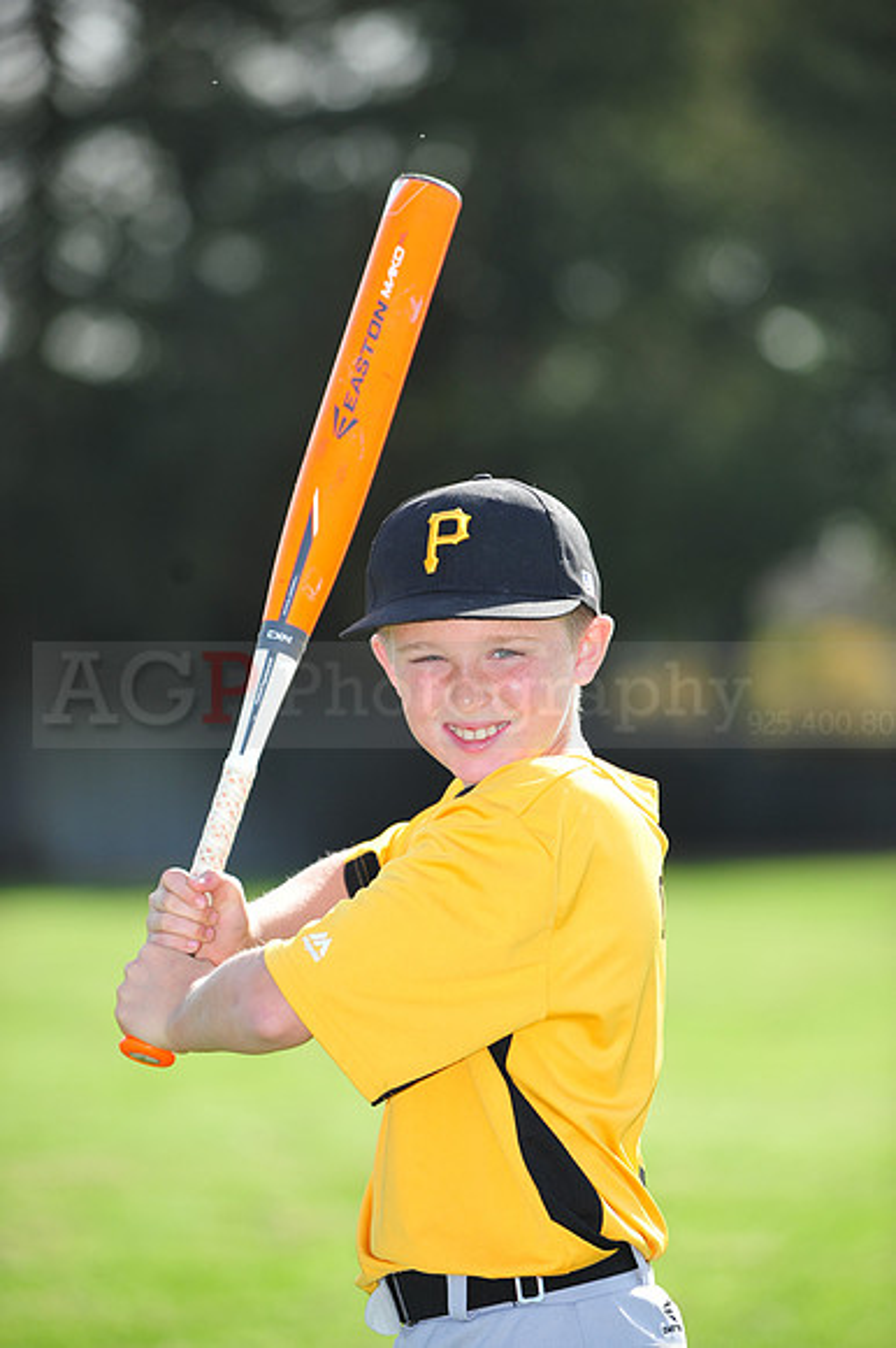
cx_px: 448
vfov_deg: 11.1
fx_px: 6914
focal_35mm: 185
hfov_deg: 7.4
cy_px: 674
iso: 400
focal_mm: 185
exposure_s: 1/1250
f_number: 4.5
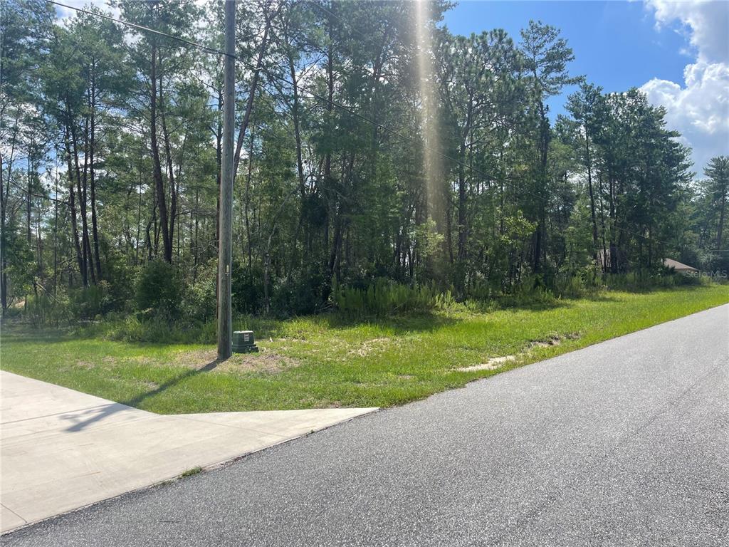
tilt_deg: +2.9
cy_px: 274
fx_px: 548
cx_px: 364
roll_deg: +0.5
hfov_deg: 67.3
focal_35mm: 26
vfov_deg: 53.1
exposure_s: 1/3165
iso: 32
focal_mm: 5.1
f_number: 1.6
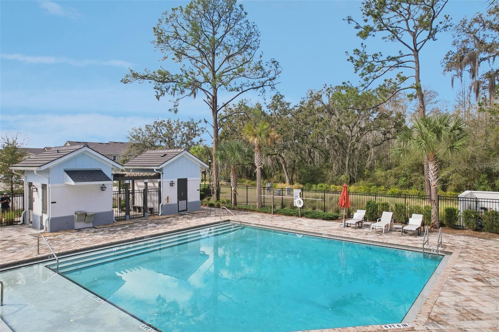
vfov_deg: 57.2
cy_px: 166
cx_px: 250
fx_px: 305
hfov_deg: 78.6
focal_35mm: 22
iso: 150
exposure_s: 1/2500
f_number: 2.8
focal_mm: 8.4
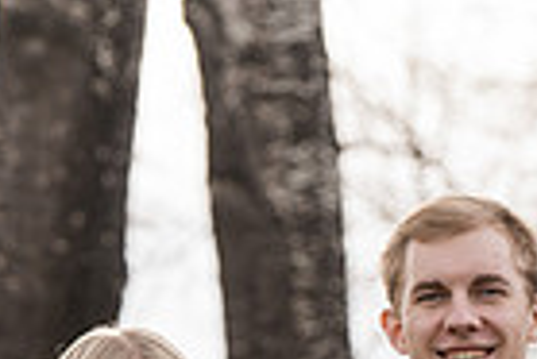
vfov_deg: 3.1
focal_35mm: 442
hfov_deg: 4.6
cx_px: 583
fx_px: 6600
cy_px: 681
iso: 250
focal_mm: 106
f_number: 4
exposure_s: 1/250
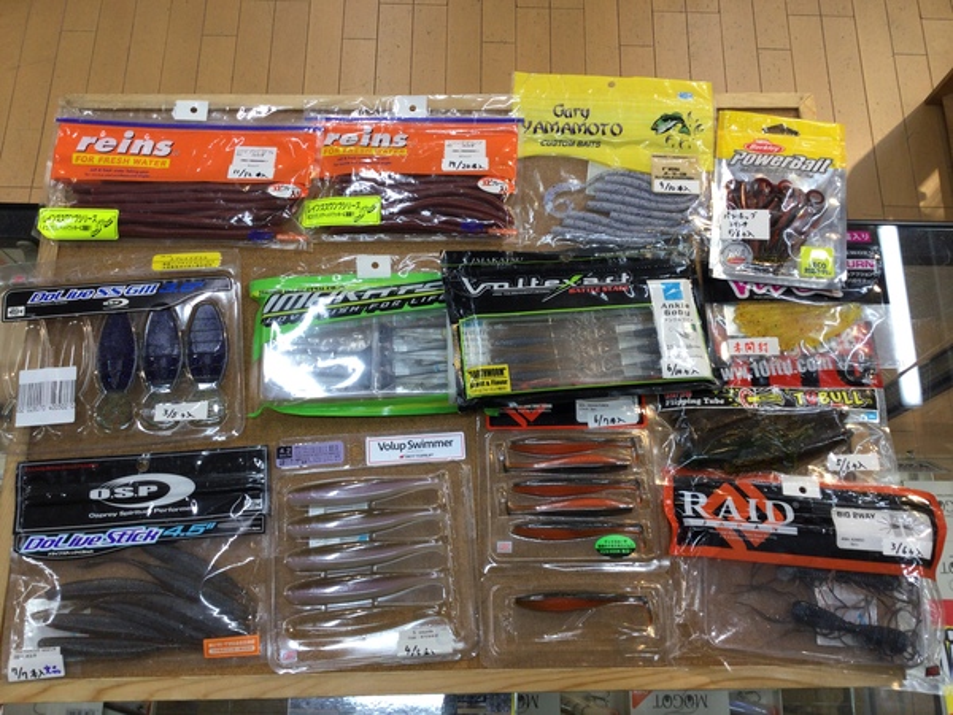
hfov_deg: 58.4
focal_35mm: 31
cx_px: 476
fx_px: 853
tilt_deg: -72.6
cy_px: 358
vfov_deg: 45.4
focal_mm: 3.3
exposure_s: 1/60
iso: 32
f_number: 2.4
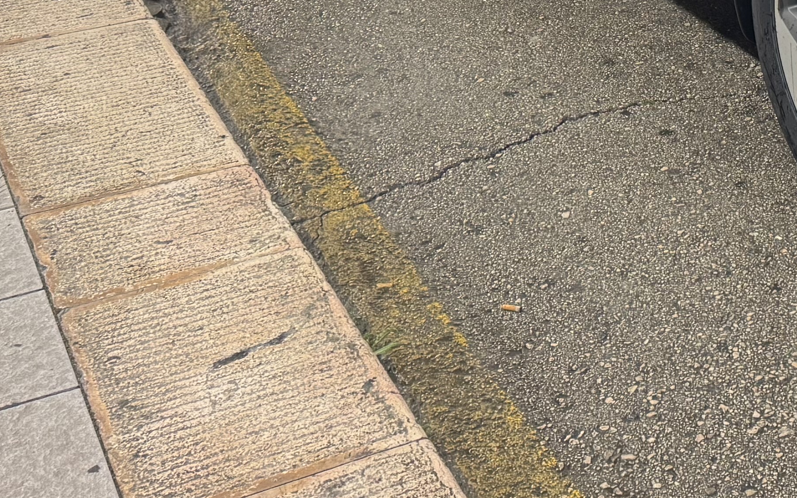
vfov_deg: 14.6
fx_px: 1738
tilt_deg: -8.0
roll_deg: +2.4
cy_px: -347
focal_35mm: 80
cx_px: 785
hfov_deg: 24.7
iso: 160
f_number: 1.78
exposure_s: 1/89
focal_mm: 6.76
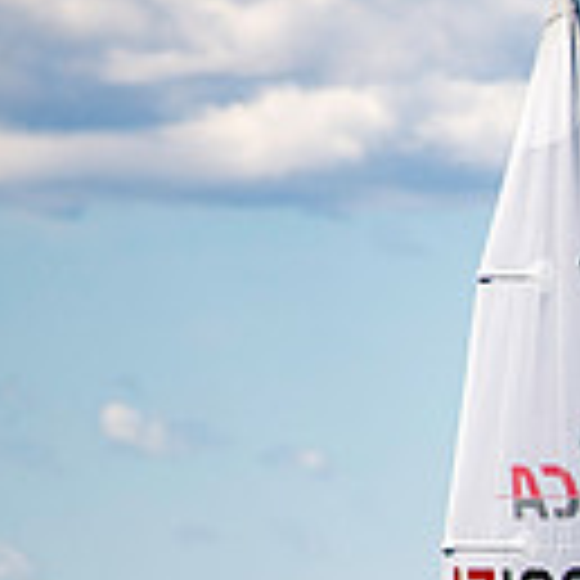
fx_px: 18331
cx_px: 1324
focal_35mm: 967
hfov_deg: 1.8
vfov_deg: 1.8
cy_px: 944
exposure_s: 1/2500
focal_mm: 200
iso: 320
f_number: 4
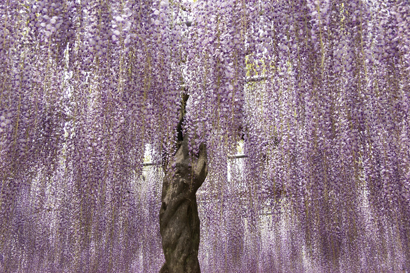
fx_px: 598
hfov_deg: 37.9
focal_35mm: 52
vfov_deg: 25.7
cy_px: 136
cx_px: 205
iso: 100
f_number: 5.6
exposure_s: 1/200
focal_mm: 35
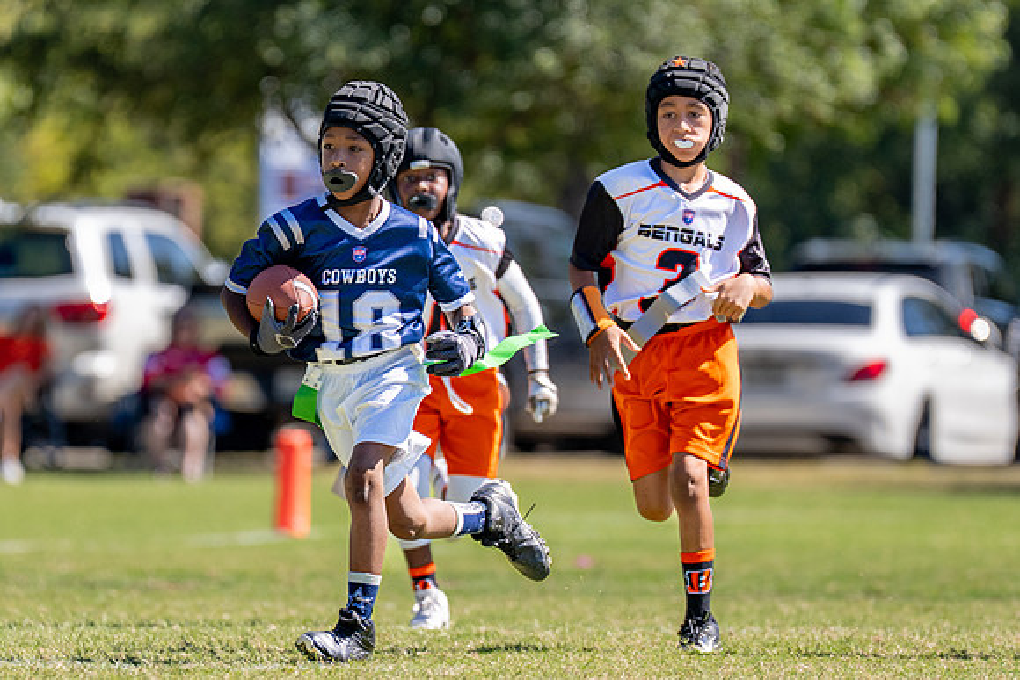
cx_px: 347
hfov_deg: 4.6
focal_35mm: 451
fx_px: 12791
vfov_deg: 3.0
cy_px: 418
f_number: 2.8
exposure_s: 1/2000
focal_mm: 200
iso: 160
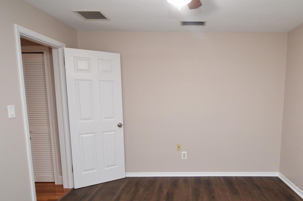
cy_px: 124
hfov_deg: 75.0
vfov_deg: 54.5
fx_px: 193
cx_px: 186
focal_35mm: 23
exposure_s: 1/60
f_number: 4
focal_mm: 12
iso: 900
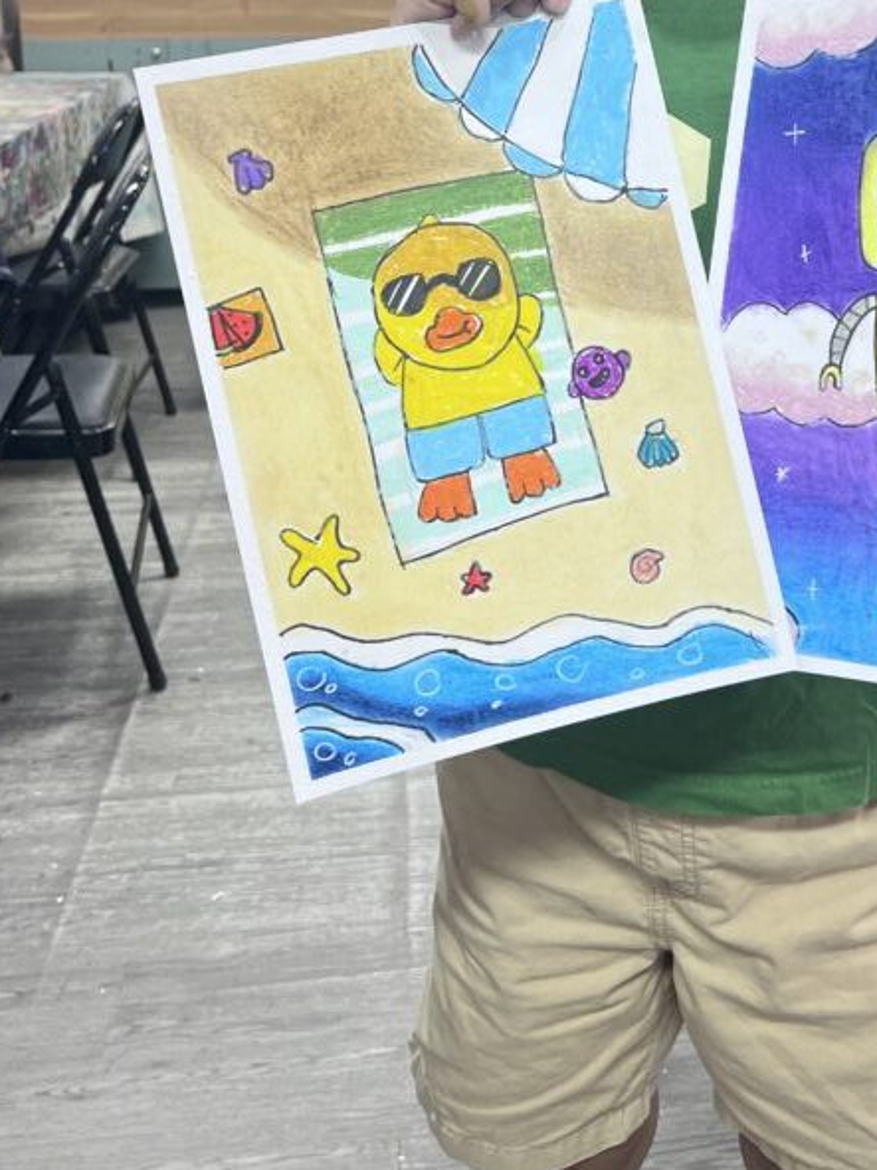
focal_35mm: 44
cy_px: 214
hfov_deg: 32.3
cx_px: 657
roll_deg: -0.2
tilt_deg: -10.6
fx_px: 1487
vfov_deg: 40.9
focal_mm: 5.7
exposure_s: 1/100
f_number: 1.5
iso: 100
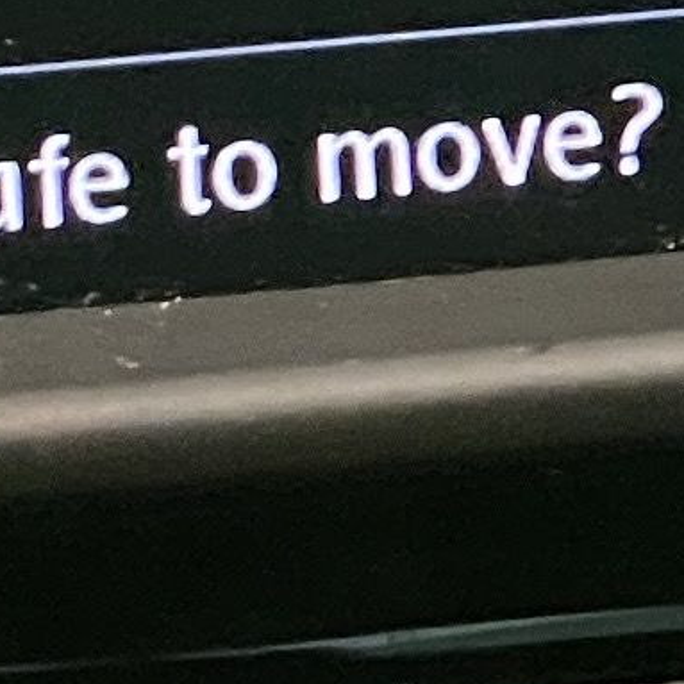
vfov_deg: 3.6
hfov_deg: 3.6
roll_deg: -4.4
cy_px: 404
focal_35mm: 484
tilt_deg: -29.2
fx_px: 10820
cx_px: 1005
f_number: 2
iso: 640
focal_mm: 6
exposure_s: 1/33
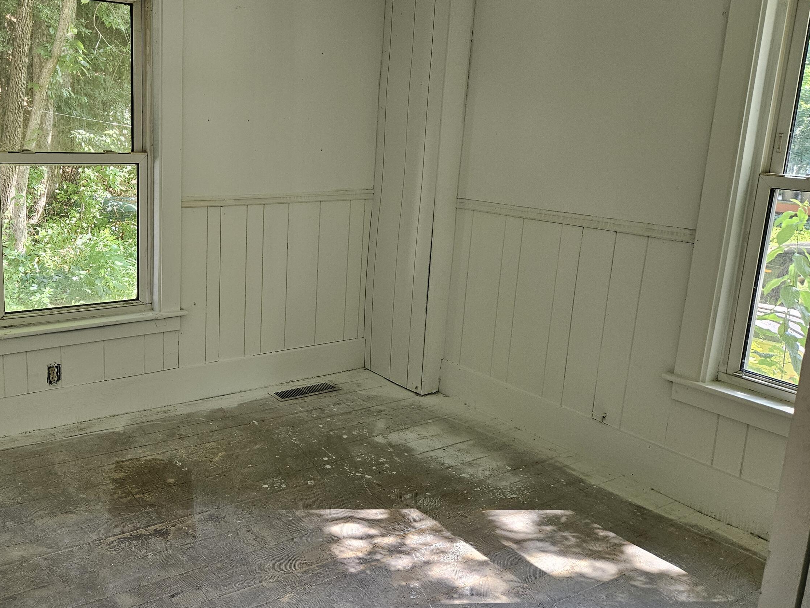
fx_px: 725
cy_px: 256
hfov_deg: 57.0
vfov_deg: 45.3
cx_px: 265
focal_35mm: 31
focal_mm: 5.4
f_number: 1.8
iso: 200
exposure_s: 1/120
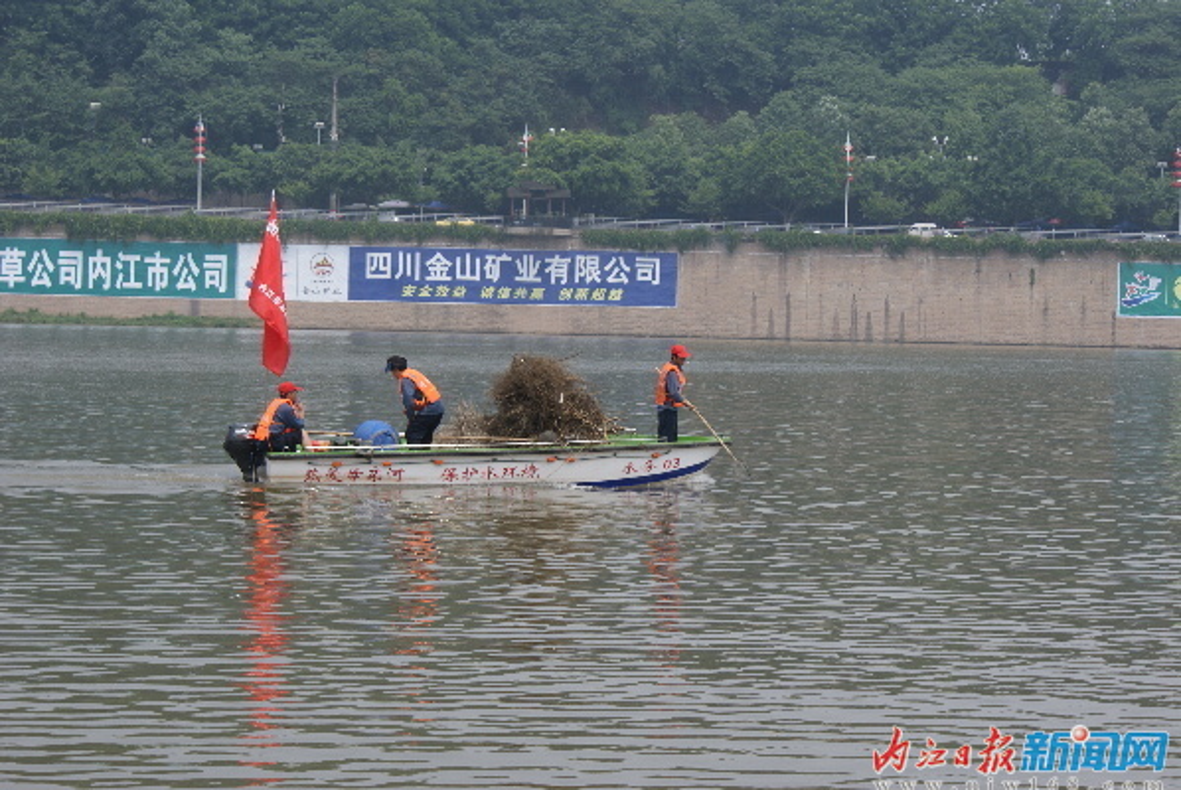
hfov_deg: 19.4
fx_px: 3448
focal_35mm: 105
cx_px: 590
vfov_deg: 13.1
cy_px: 395
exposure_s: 1/160
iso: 100
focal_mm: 70
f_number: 10
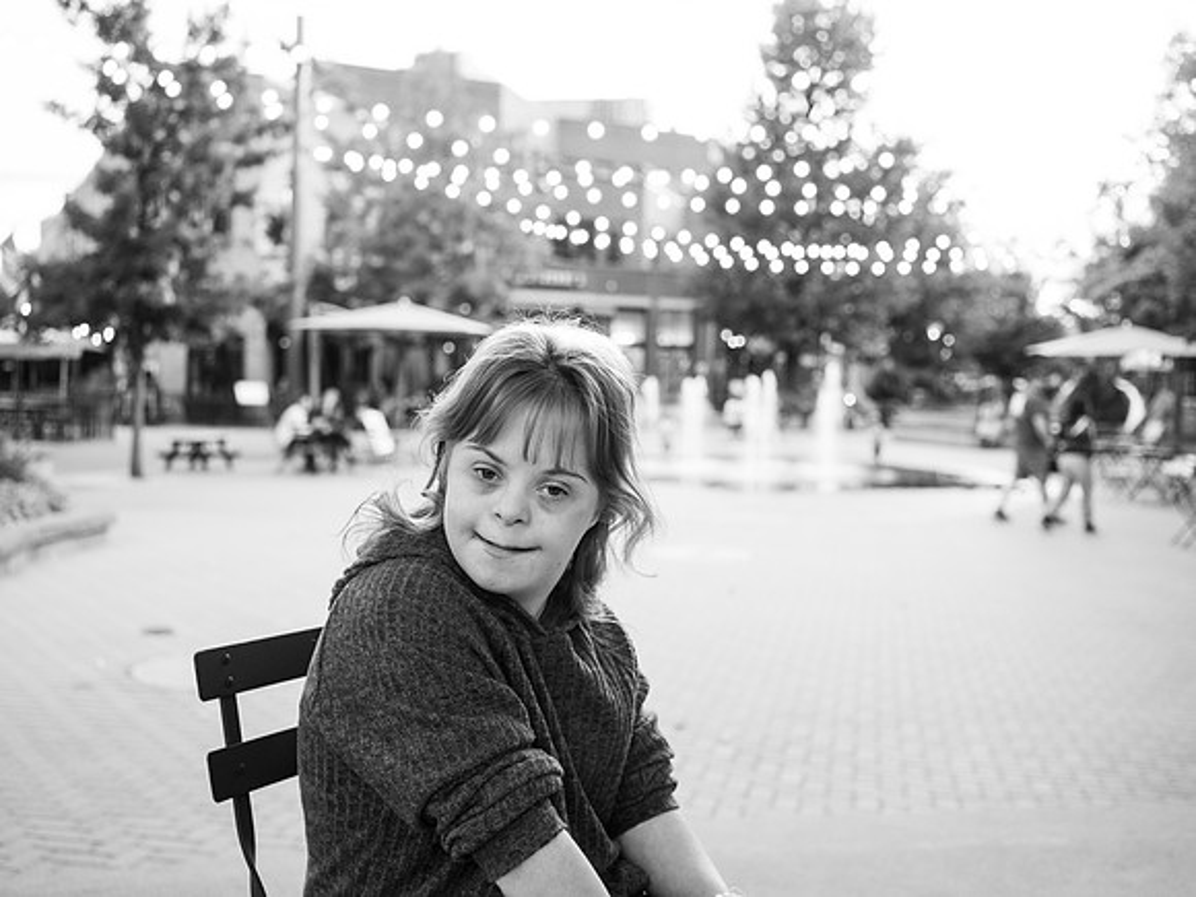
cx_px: 598
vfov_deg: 37.8
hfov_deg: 49.1
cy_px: 448
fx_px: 1309
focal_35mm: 38
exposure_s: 1/125
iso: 1000
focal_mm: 35
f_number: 3.5
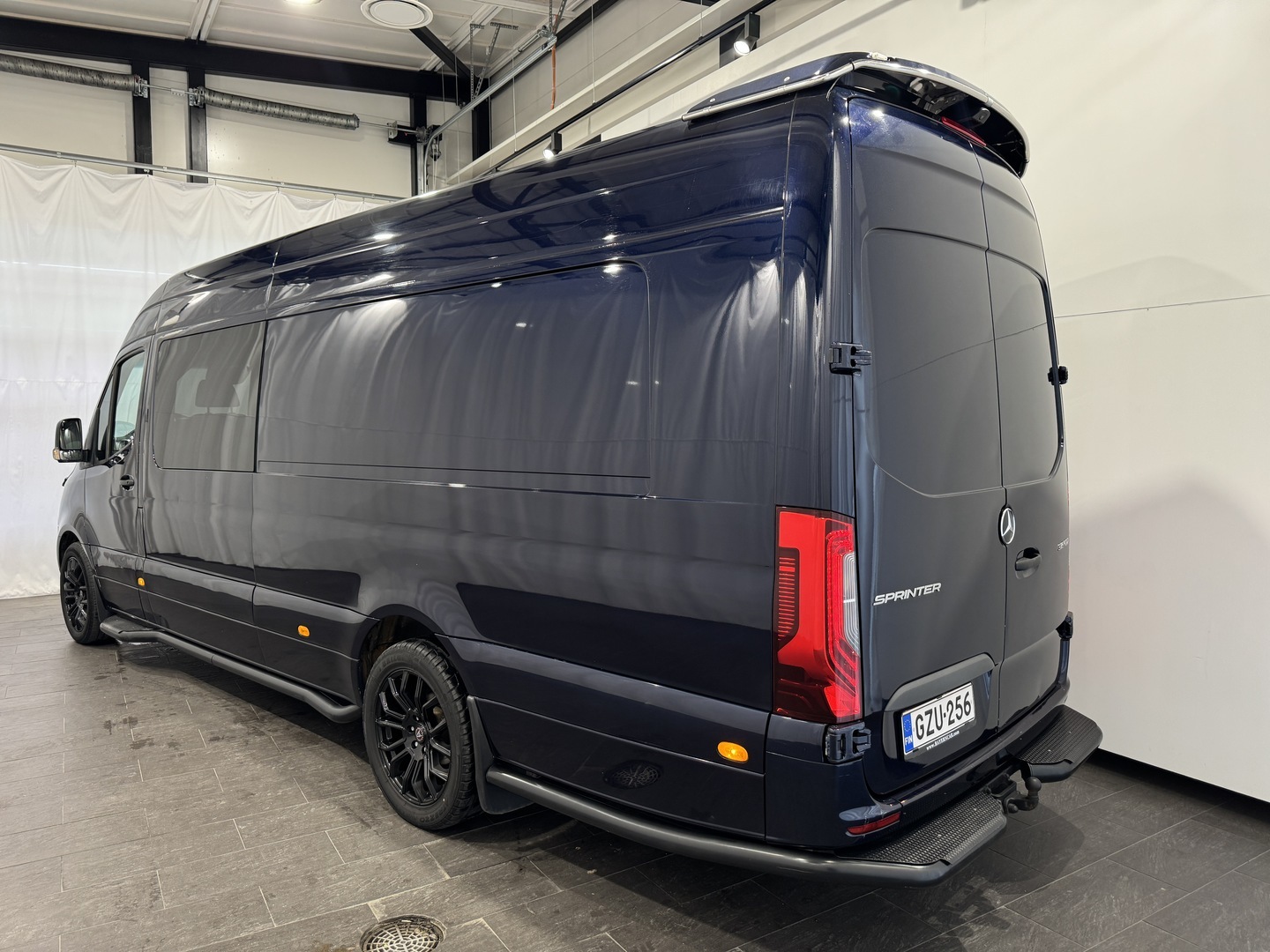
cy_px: 476
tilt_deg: -4.2
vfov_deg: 56.8
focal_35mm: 24
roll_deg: +0.4
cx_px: 635
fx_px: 881
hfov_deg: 71.6
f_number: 1.78
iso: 125
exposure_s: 1/50
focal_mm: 6.76
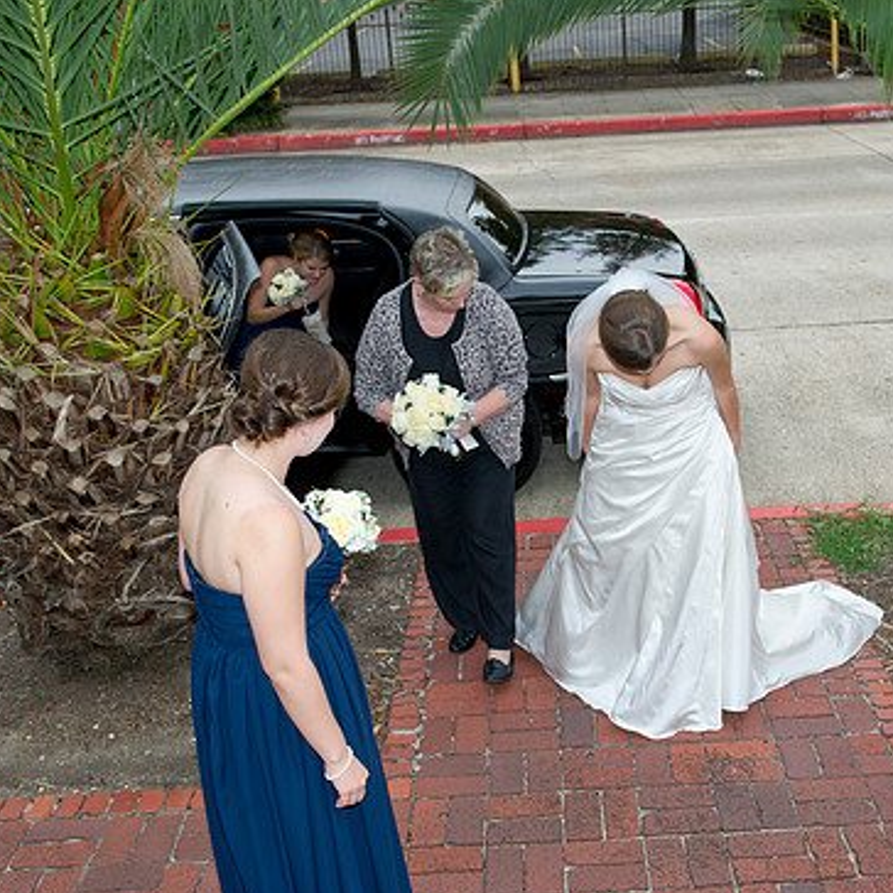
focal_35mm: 46
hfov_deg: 36.6
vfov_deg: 36.8
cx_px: 559
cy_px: 456
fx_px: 1343
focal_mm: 34
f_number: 4.5
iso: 400
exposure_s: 1/250
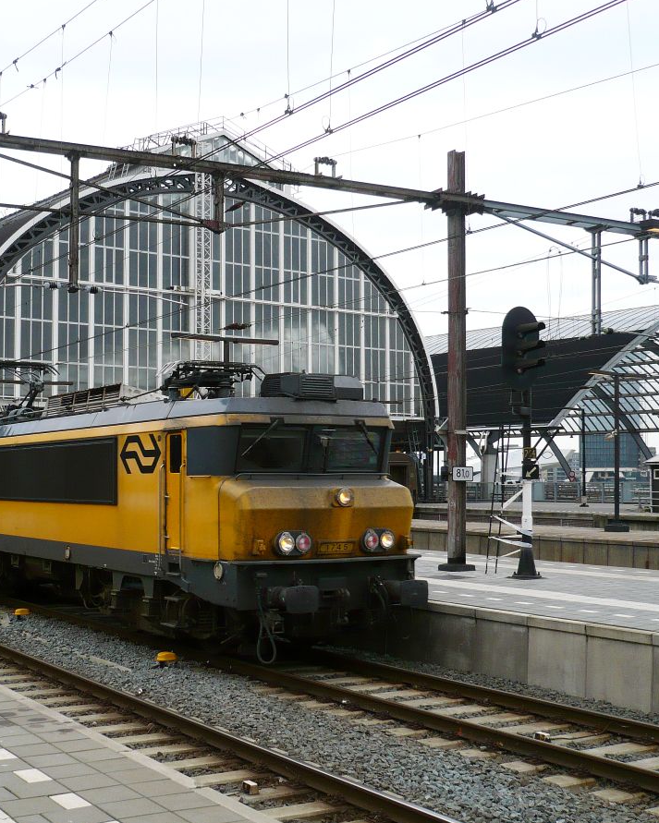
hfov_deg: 32.5
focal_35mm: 46
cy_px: 410
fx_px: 1121
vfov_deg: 40.3
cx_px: 233
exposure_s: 1/160
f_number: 2.8
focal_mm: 5.8
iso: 100
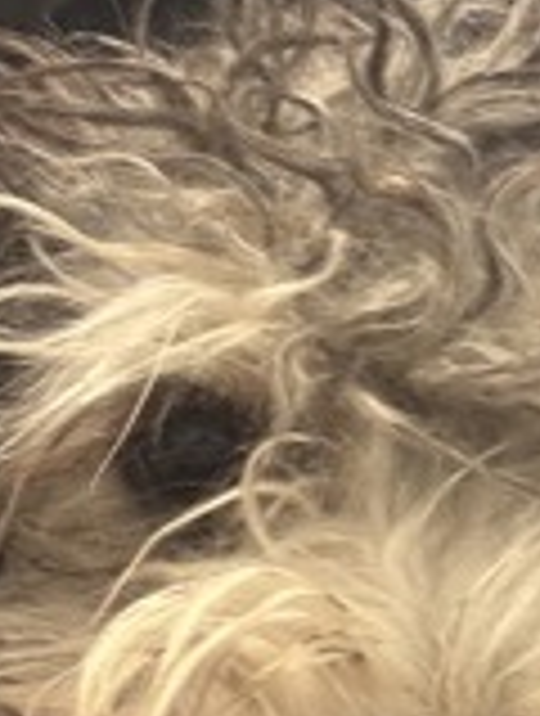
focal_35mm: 79
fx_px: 1637
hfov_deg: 18.7
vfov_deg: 24.4
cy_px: 527
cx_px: 335
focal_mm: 2.69
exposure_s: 1/60
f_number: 1.9
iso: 160
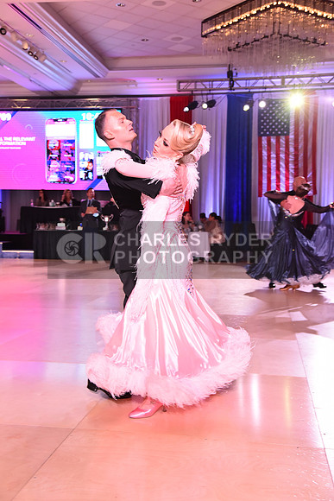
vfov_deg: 48.4
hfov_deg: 33.4
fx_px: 556
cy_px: 250
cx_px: 167
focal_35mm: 40
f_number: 5.6
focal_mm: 40
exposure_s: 1/320
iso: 2500
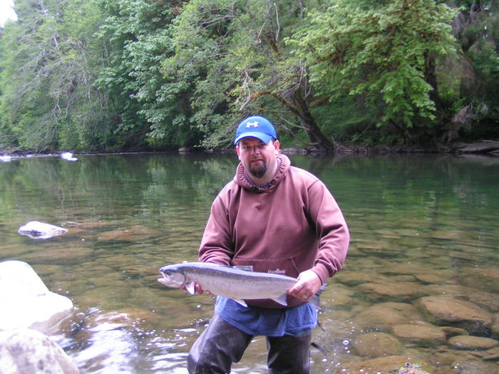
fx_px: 548
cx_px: 250
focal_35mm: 38
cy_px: 187
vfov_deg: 37.7
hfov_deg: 49.0
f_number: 2.8
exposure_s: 1/15
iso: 200
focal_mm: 5.8
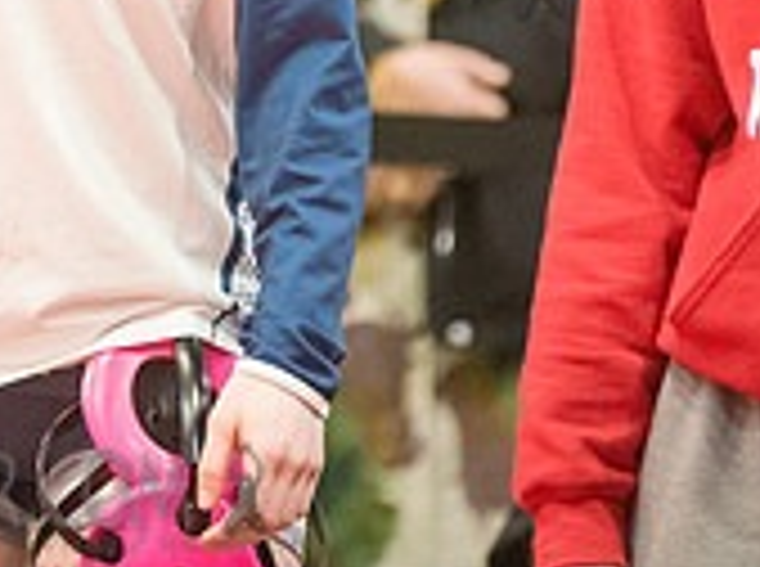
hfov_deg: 3.0
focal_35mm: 662
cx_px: -40
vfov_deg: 2.2
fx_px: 14503
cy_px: -277
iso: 8000
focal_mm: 200
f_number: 3.2
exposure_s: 1/320
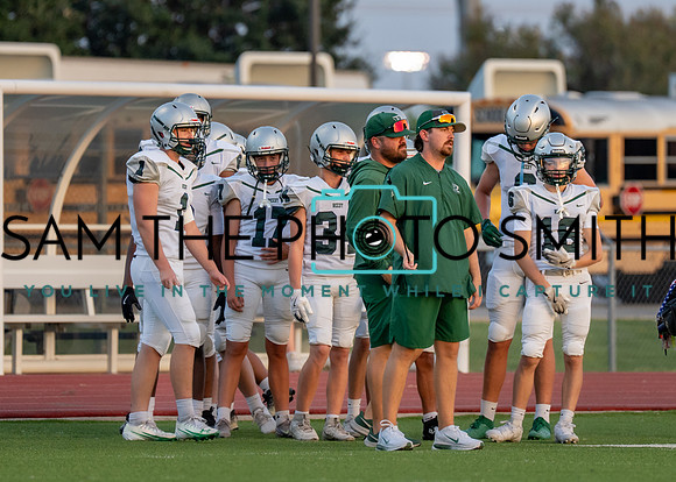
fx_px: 8882
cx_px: 389
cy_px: 181
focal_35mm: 463
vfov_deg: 3.1
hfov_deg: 4.4
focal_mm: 200
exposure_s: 1/1000
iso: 640
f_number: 2.8
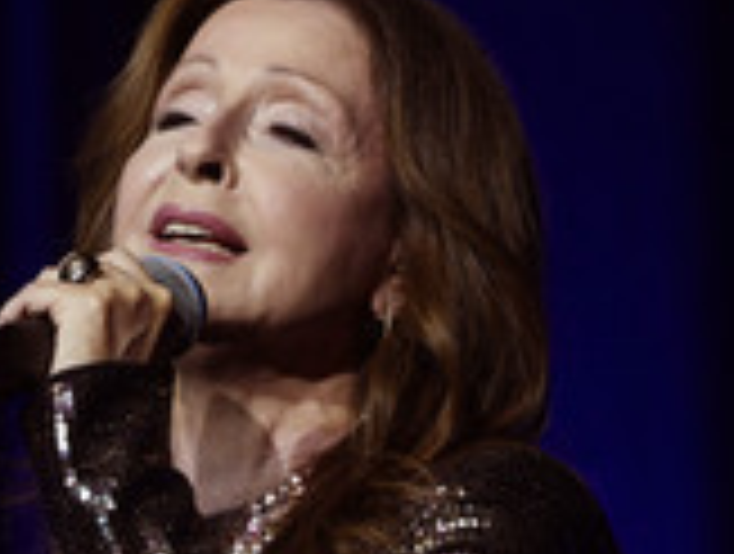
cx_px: -29
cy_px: 545
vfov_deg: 2.9
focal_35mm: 517
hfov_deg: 3.8
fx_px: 10987
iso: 1250
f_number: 5.6
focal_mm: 195
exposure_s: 1/640
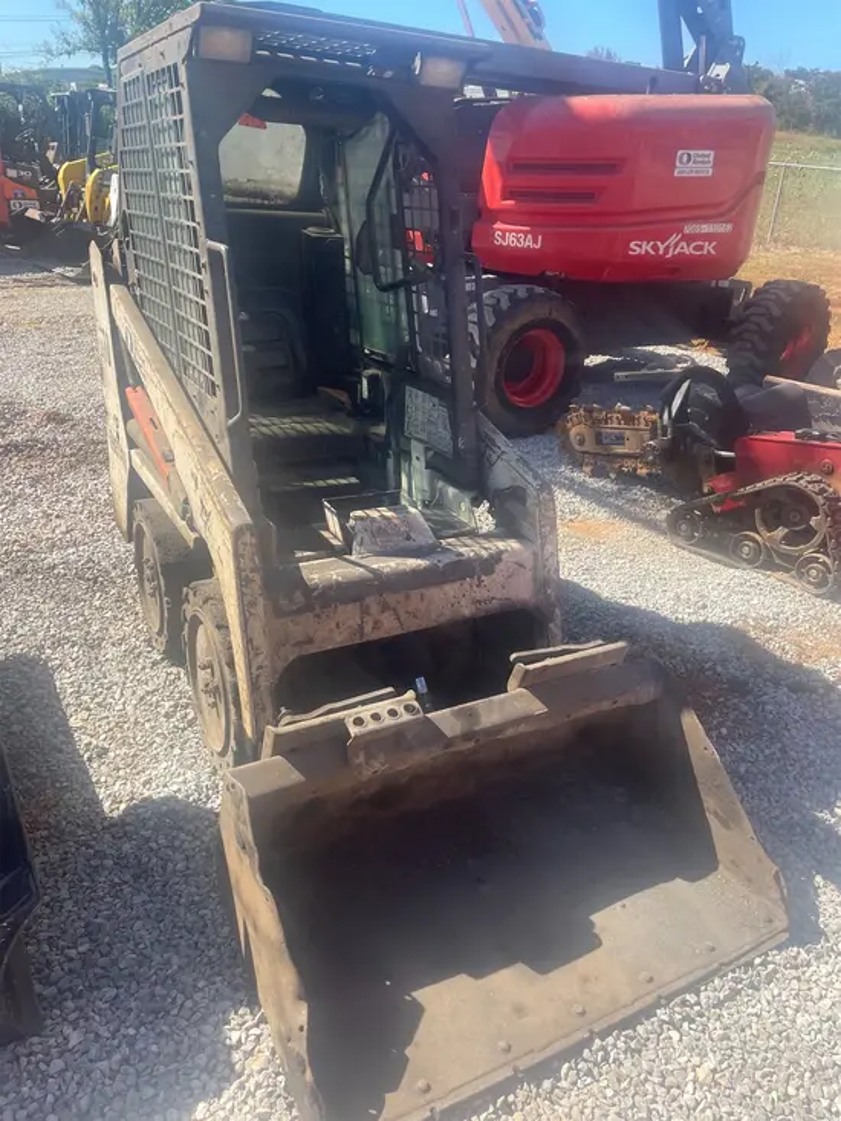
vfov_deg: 67.3
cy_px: 560
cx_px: 420
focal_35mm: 26
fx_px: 842
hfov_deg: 53.1
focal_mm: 4.2
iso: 32
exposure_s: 1/1335
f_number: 1.6
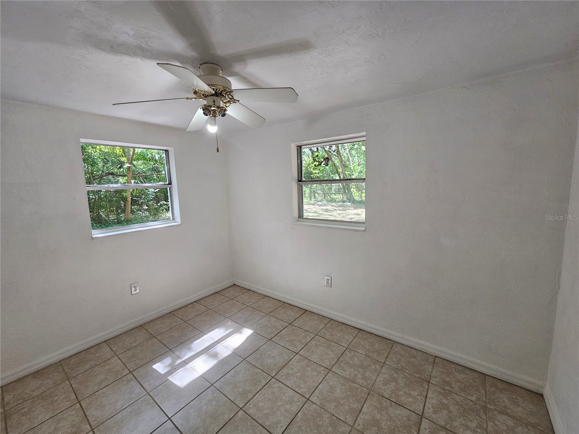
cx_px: 290
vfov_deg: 89.9
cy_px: 217
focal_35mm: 13
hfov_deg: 106.2
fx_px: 217
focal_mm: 2.2
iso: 100
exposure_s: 1/60
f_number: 2.2
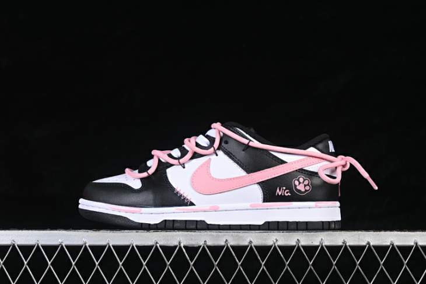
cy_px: 142
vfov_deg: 18.2
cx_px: 213
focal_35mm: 75
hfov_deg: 27.0
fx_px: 887
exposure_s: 1/80
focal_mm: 50
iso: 160
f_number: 7.1
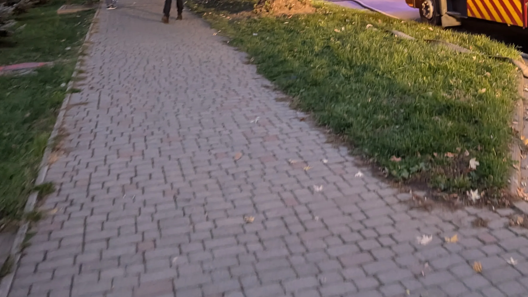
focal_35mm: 44
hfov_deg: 45.4
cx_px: 371
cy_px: -29
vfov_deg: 25.2
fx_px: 616
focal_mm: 6.9
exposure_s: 1/46.2
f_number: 1.68
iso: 914
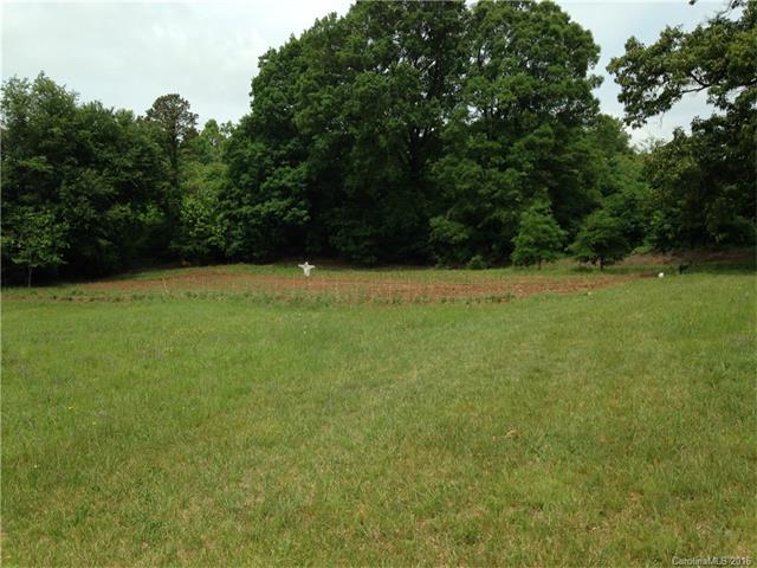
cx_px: 378
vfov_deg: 42.9
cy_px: 284
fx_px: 722
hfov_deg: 55.4
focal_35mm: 33
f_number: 2.4
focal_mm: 4.12
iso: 50
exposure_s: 1/1261
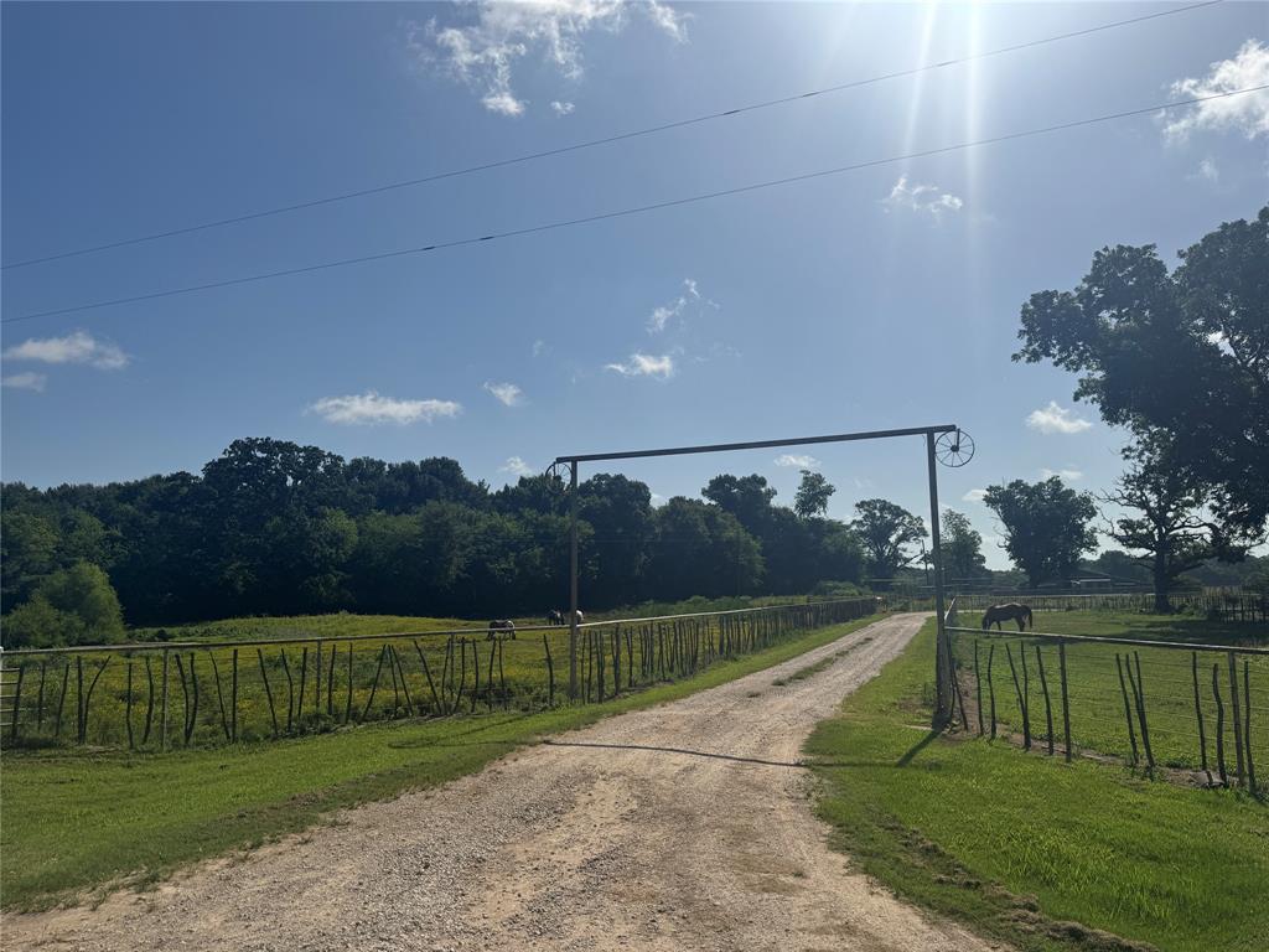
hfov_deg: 71.6
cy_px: 476
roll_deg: -0.5
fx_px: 880
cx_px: 634
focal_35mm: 24
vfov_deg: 56.8
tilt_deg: +6.2
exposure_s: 1/12346
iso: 64
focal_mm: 6.76
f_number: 1.78
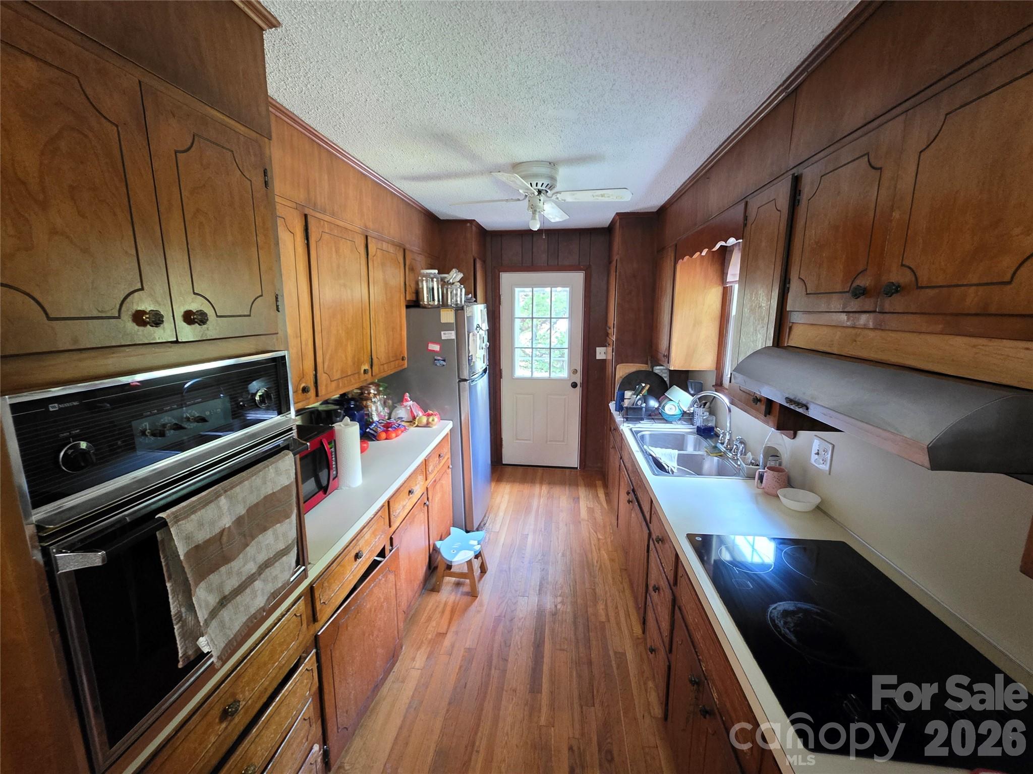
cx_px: 516
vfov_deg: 89.9
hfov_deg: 106.2
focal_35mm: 13
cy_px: 387
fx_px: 388
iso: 1000
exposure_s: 1/40
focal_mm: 2.2
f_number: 1.9
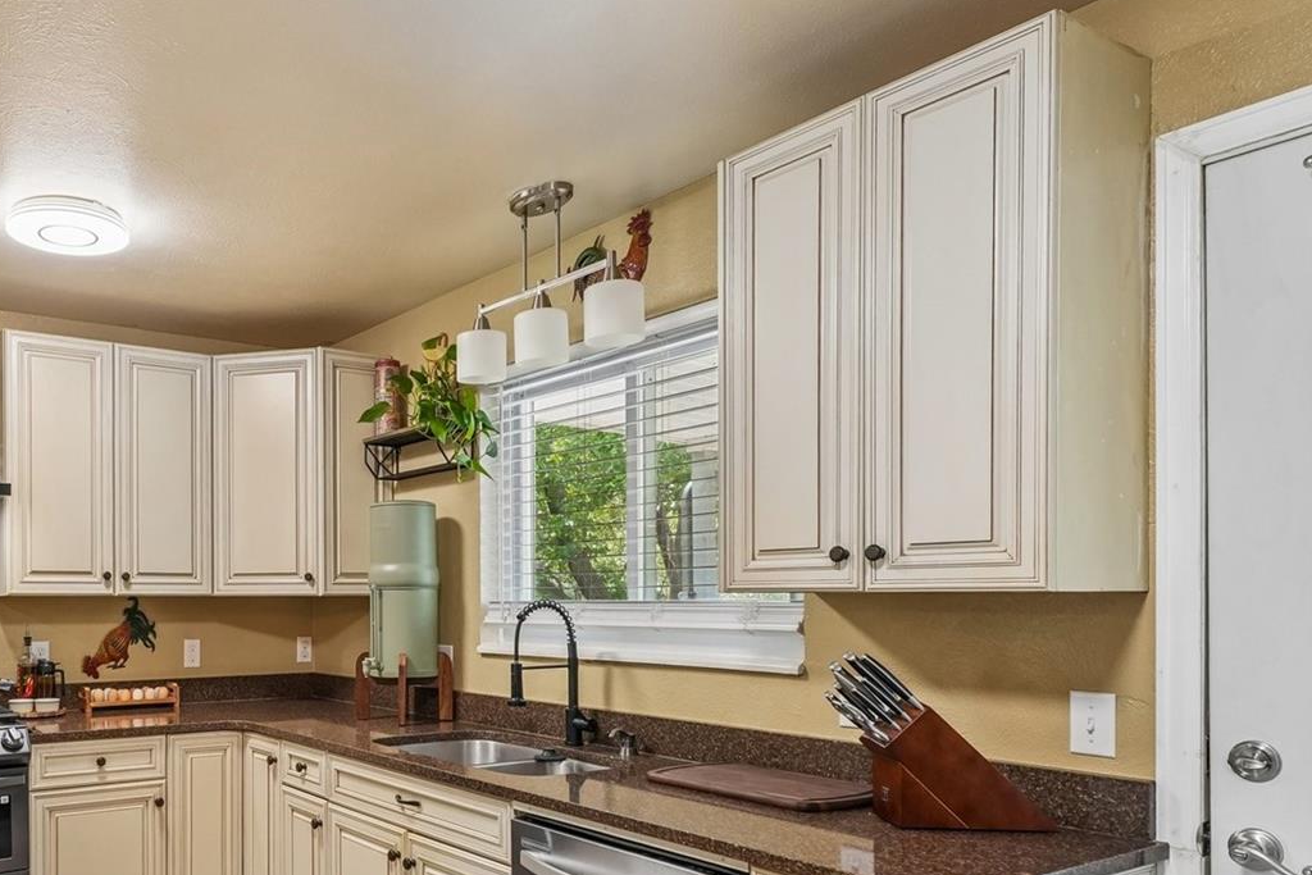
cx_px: 329
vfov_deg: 49.0
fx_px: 940
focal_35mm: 26
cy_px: 592
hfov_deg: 65.6
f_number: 8
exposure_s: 1/15
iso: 500
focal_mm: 11
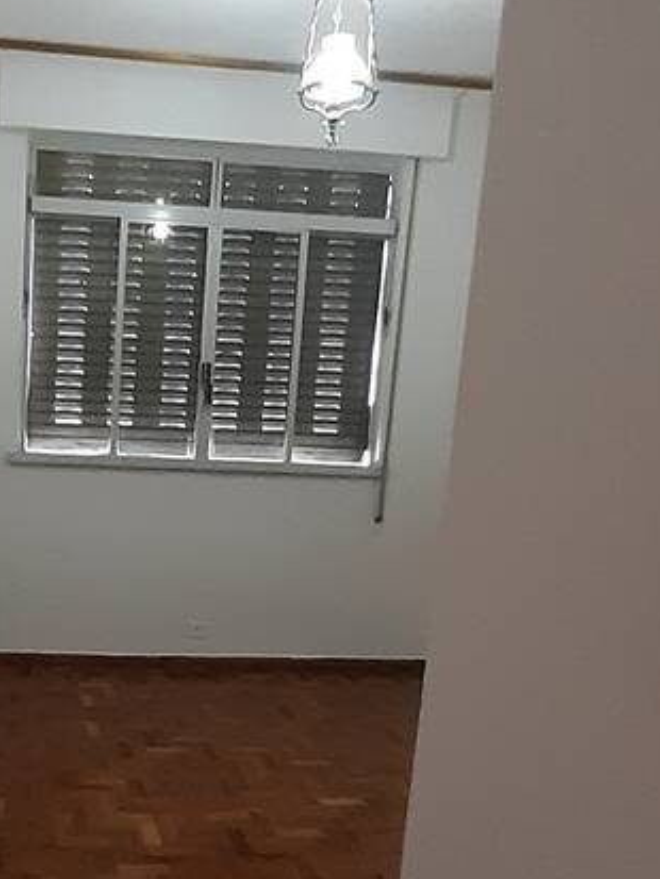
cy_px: 502
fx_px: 864
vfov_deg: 53.8
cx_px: 89
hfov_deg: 39.4
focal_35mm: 34
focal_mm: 1.13
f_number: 2.2
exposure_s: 1/24
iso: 400
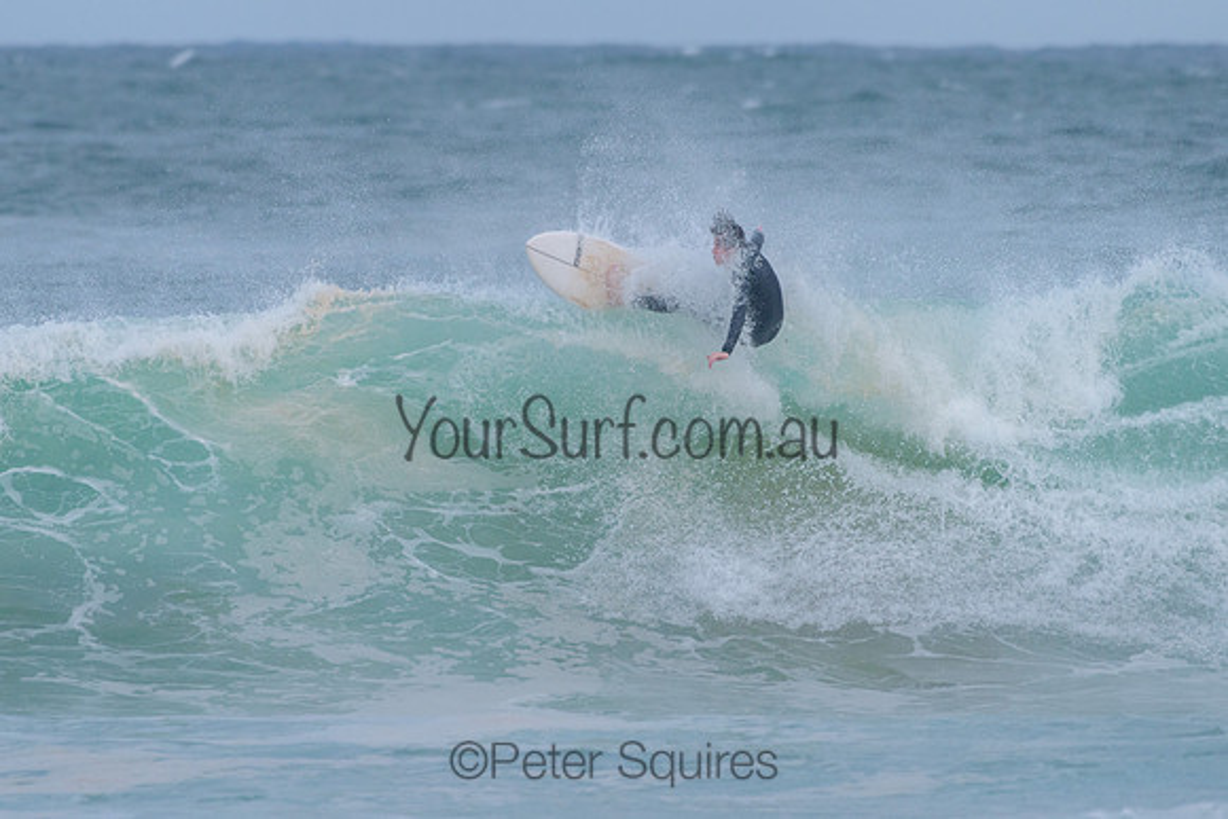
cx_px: 559
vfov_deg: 2.2
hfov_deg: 3.4
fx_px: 20899
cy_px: 323
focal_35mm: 613
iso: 1000
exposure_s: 1/2000
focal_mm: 500
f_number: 5.6
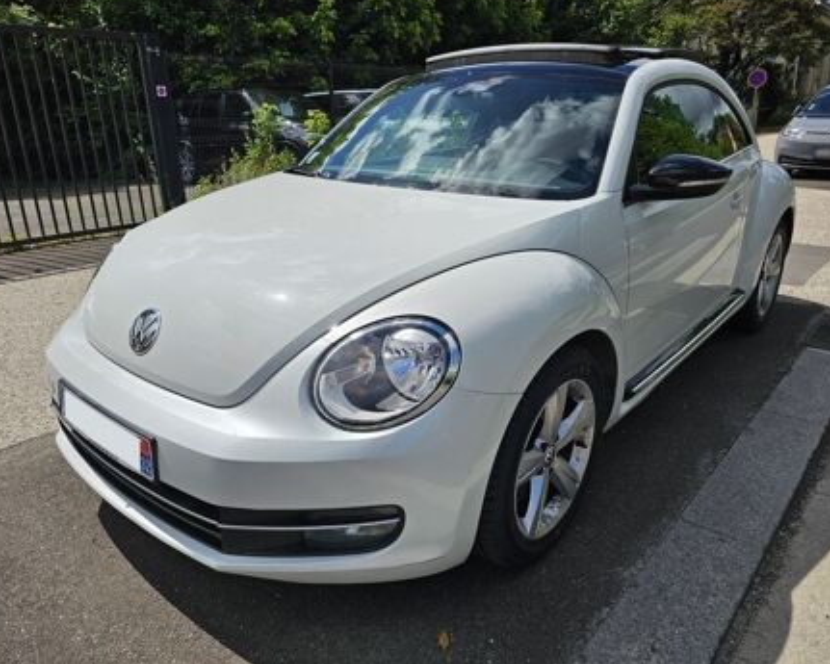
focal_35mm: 25
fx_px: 614
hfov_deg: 68.1
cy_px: 333
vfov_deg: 56.8
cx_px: 406
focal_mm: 6.3
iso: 12
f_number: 1.7
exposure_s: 1/1765
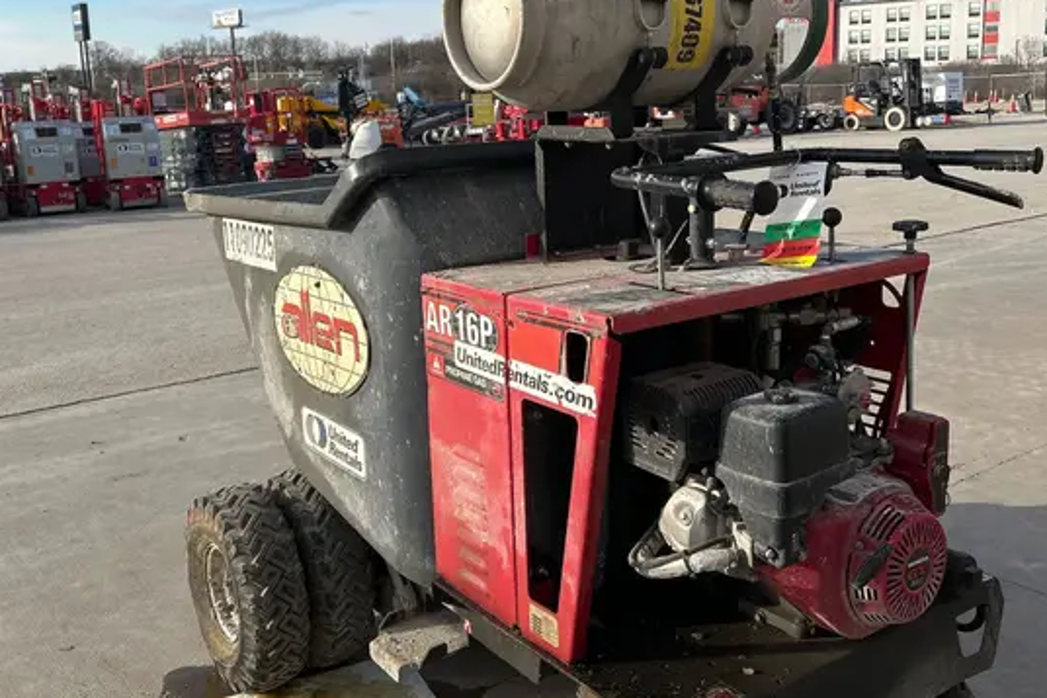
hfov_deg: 51.9
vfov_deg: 35.7
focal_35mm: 37
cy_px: 265
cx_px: 518
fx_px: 1076
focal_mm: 5.7
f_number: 1.5
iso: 50
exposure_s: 1/2632
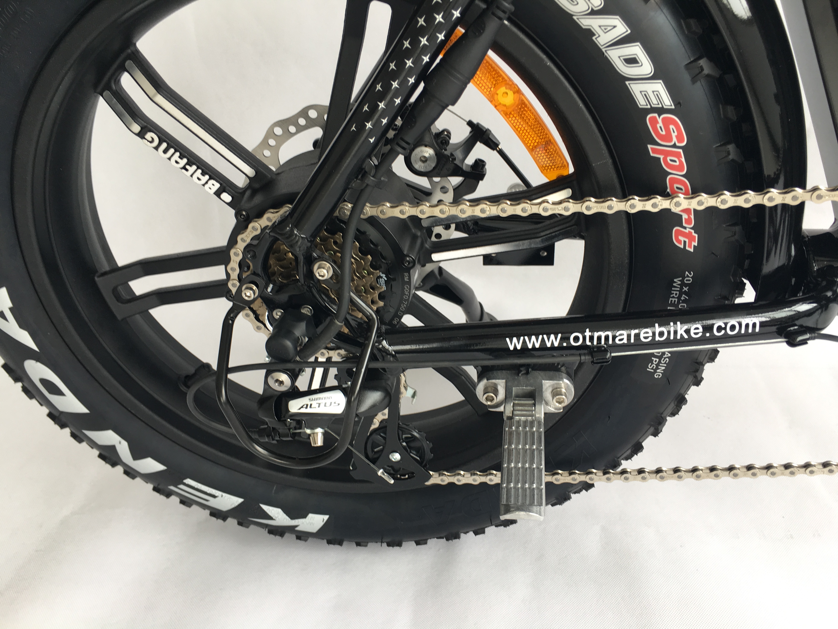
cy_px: 314
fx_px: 702
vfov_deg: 48.2
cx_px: 419
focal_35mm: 29
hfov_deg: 61.7
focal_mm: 4.15
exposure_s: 1/50
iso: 25
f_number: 2.2
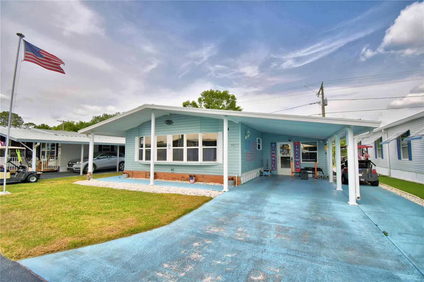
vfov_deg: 77.3
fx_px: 177
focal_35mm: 15
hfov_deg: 100.4
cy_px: 141
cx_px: 212
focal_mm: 10
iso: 100
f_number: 4.5
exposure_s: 1/1600
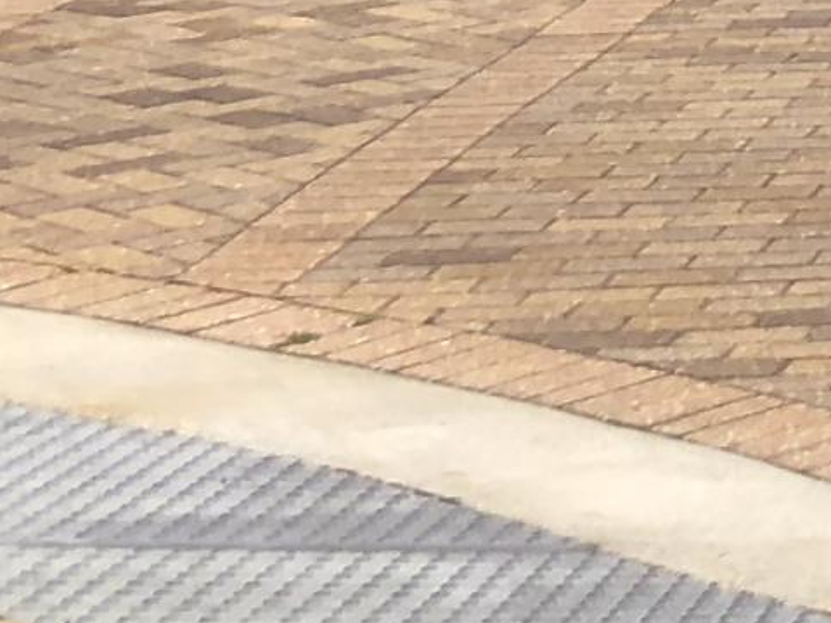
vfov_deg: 7.9
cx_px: 2263
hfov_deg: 9.5
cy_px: -867
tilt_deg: +6.4
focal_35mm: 175
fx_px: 4201
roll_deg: +1.2
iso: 20
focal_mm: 3.99
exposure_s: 1/2088
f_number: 1.8
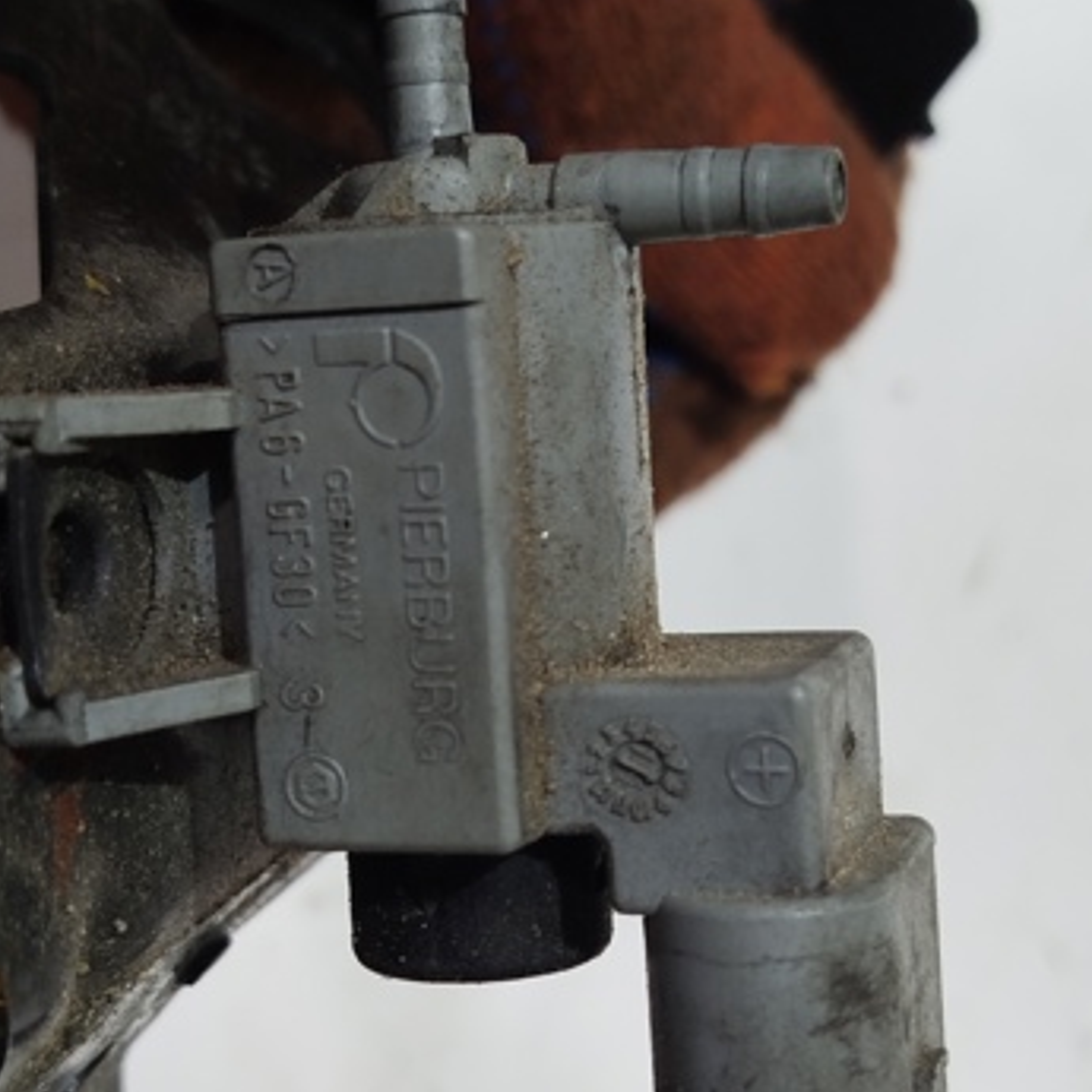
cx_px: 557
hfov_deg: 29.1
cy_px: 592
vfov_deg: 29.1
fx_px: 2106
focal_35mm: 59
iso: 160
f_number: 1.7
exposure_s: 1/33
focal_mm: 5.31
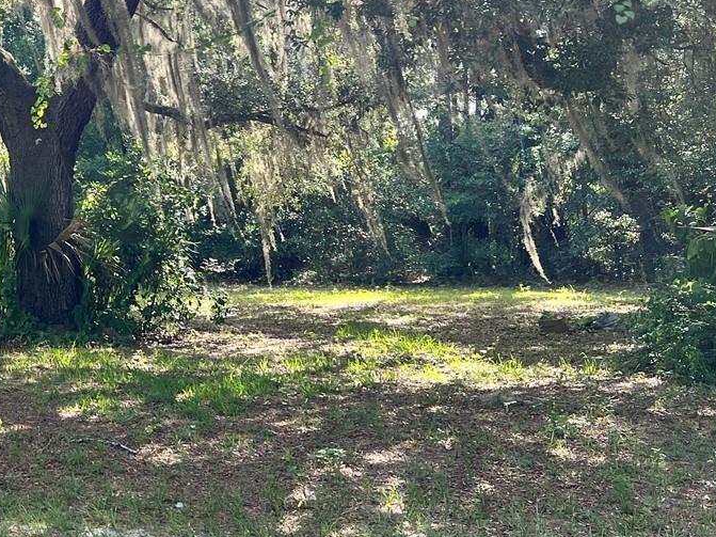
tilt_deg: +9.3
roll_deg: +0.0
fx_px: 1282
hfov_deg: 29.1
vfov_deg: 22.8
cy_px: 19
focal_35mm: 62
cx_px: -10
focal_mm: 5.7
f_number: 1.5
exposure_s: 1/880
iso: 50
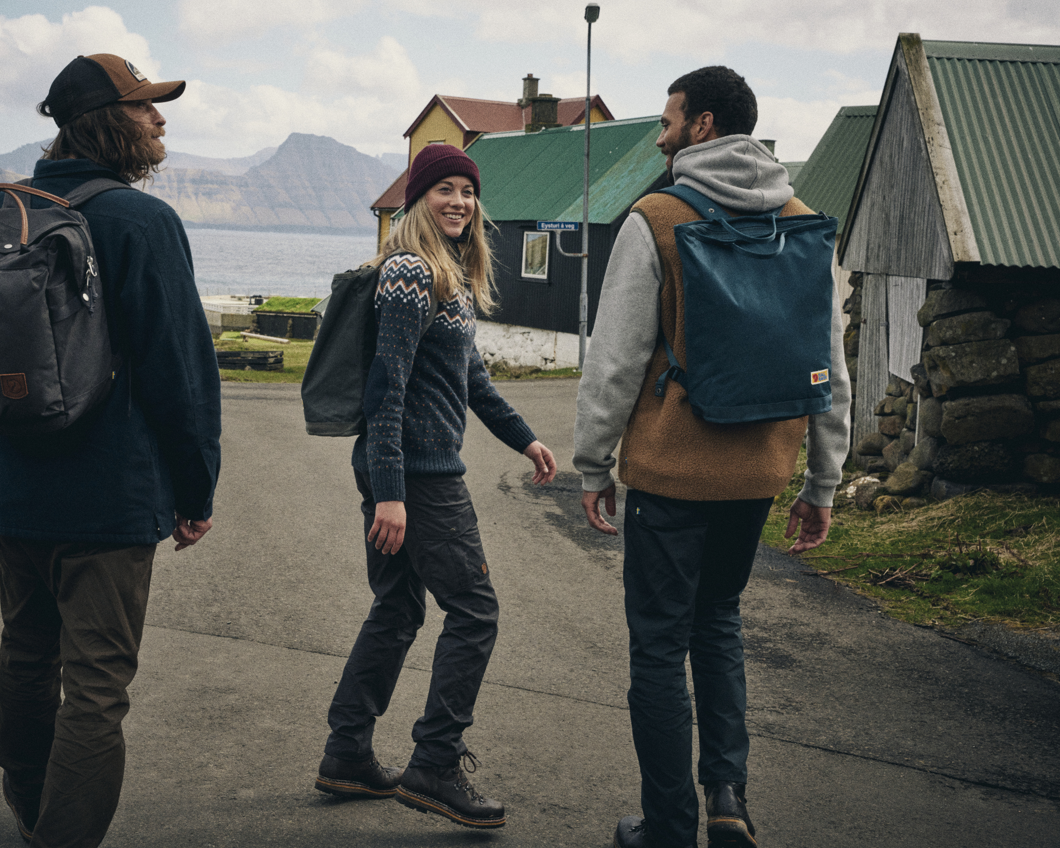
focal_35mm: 45
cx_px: 409
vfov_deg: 33.6
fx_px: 1406
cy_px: 414
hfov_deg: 41.1
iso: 250
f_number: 8
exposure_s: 1/1000
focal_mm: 38.7
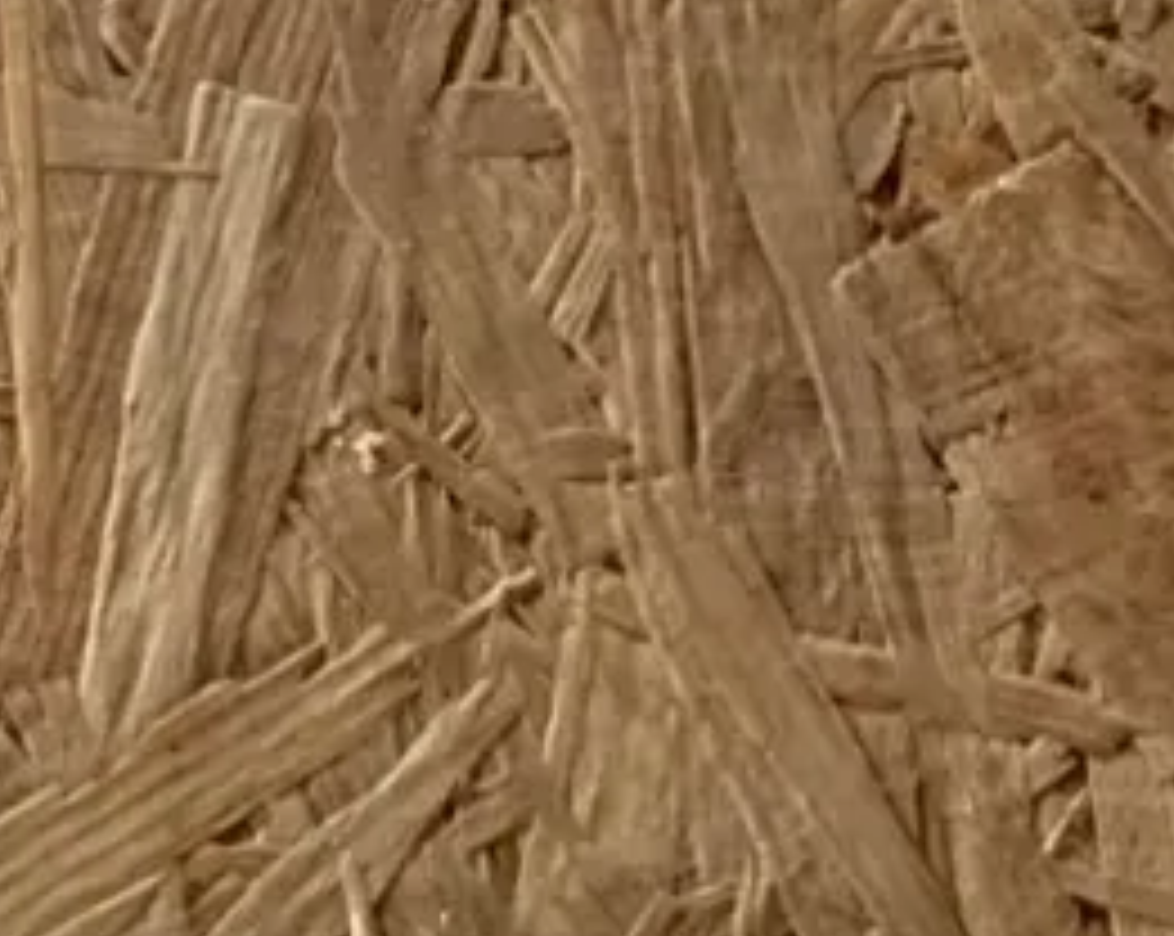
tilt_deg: -54.9
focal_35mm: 187
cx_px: -1178
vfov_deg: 7.8
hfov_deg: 9.6
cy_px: -1120
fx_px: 6488
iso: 320
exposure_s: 1/60
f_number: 1.8
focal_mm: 4.25
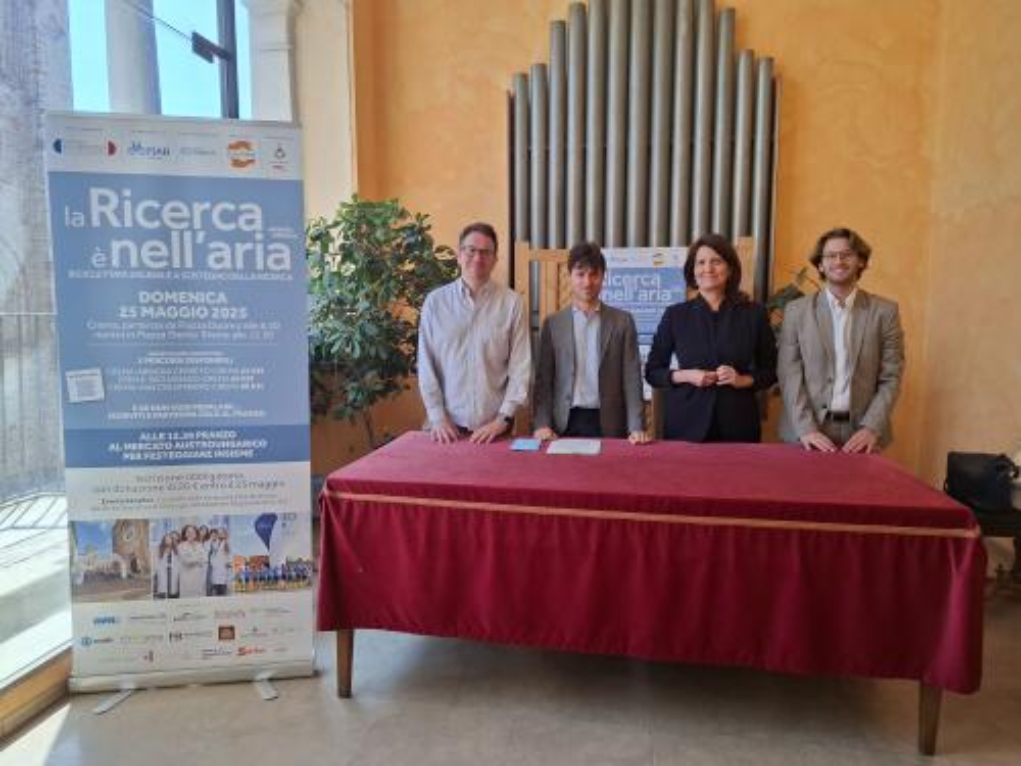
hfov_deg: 73.9
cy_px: 383
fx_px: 678
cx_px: 510
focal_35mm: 23
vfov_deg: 58.9
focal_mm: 5.54
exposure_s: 1/174
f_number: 1.8
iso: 50
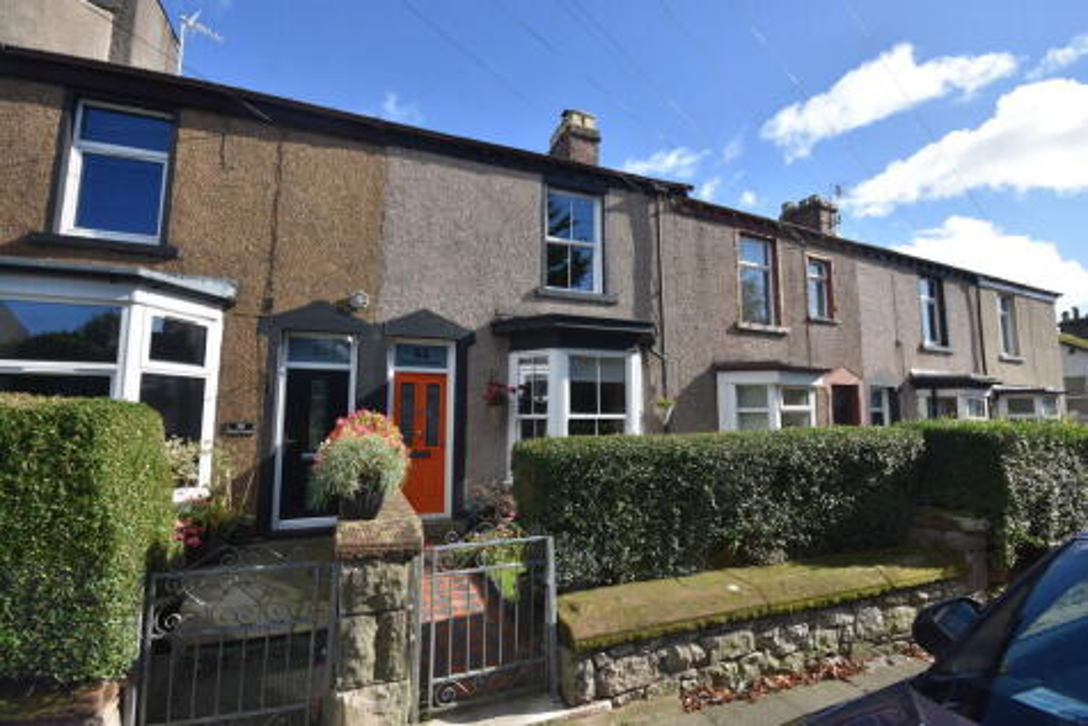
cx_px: 544
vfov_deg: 77.4
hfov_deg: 100.4
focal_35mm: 15
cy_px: 363
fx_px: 453
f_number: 8
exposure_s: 1/500
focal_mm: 10
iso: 320
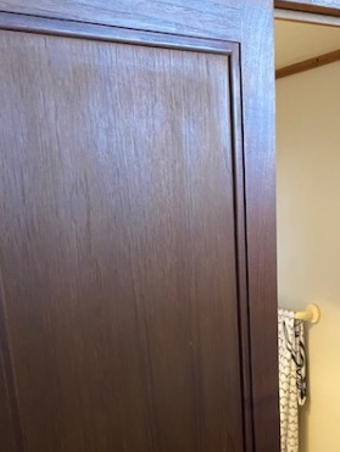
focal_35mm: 42
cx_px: 207
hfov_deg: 34.3
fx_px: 549
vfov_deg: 43.3
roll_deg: +2.3
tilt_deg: -15.0
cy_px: 339
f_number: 1.8
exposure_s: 1/40
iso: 500
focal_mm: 4.25
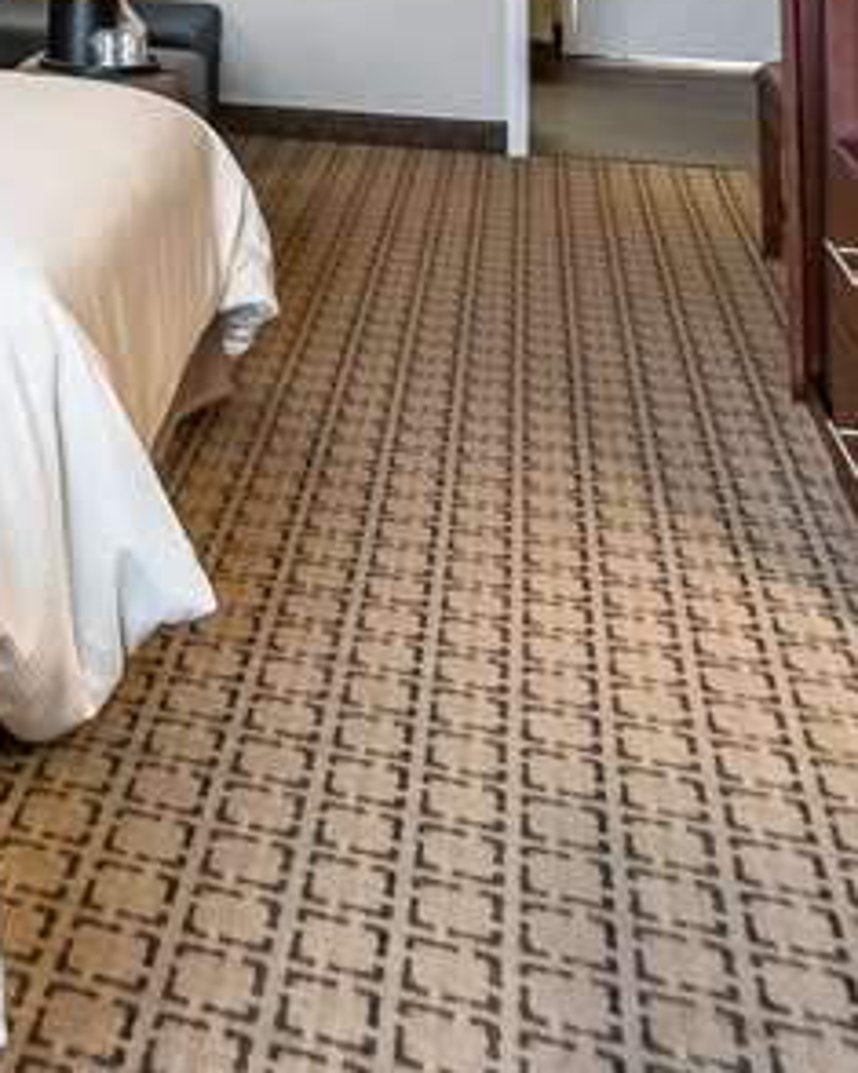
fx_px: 1556
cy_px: -157
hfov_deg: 26.7
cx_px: -219
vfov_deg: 32.6
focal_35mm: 49
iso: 400
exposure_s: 1/100
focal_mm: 10
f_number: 8
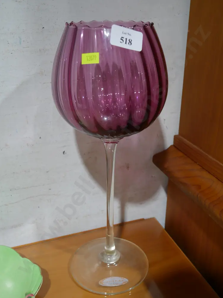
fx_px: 335
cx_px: 114
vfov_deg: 47.9
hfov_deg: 36.8
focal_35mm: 39
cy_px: 151
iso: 400
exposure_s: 1/60
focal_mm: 19
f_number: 4.1
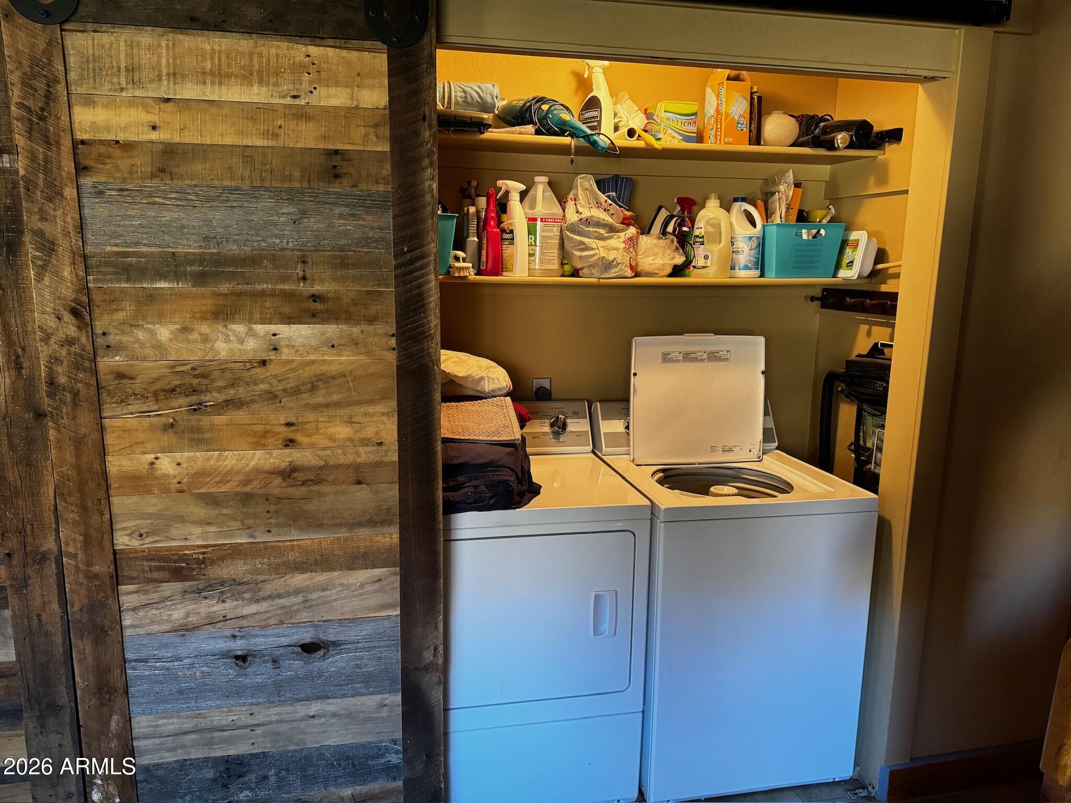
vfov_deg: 56.8
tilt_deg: -11.8
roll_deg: -0.9
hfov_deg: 71.6
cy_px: 402
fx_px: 743
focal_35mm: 24
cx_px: 536
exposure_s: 1/60
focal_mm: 6.86
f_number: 1.78
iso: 640
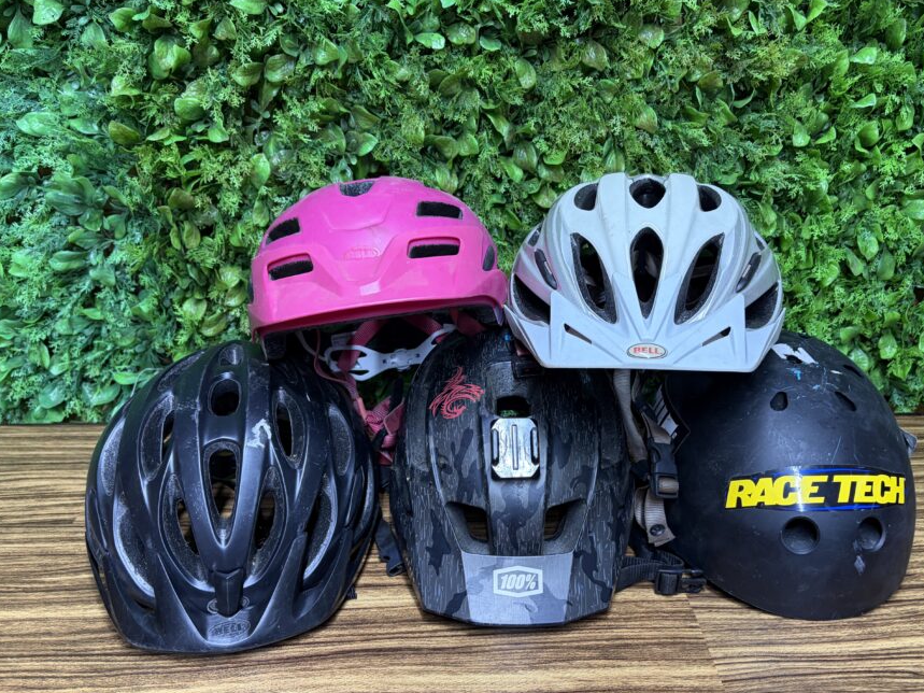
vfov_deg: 45.4
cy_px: 367
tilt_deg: -19.7
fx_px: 827
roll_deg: -2.8
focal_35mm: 31
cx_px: 527
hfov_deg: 58.1
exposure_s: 1/50
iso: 125
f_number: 1.6
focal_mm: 5.96
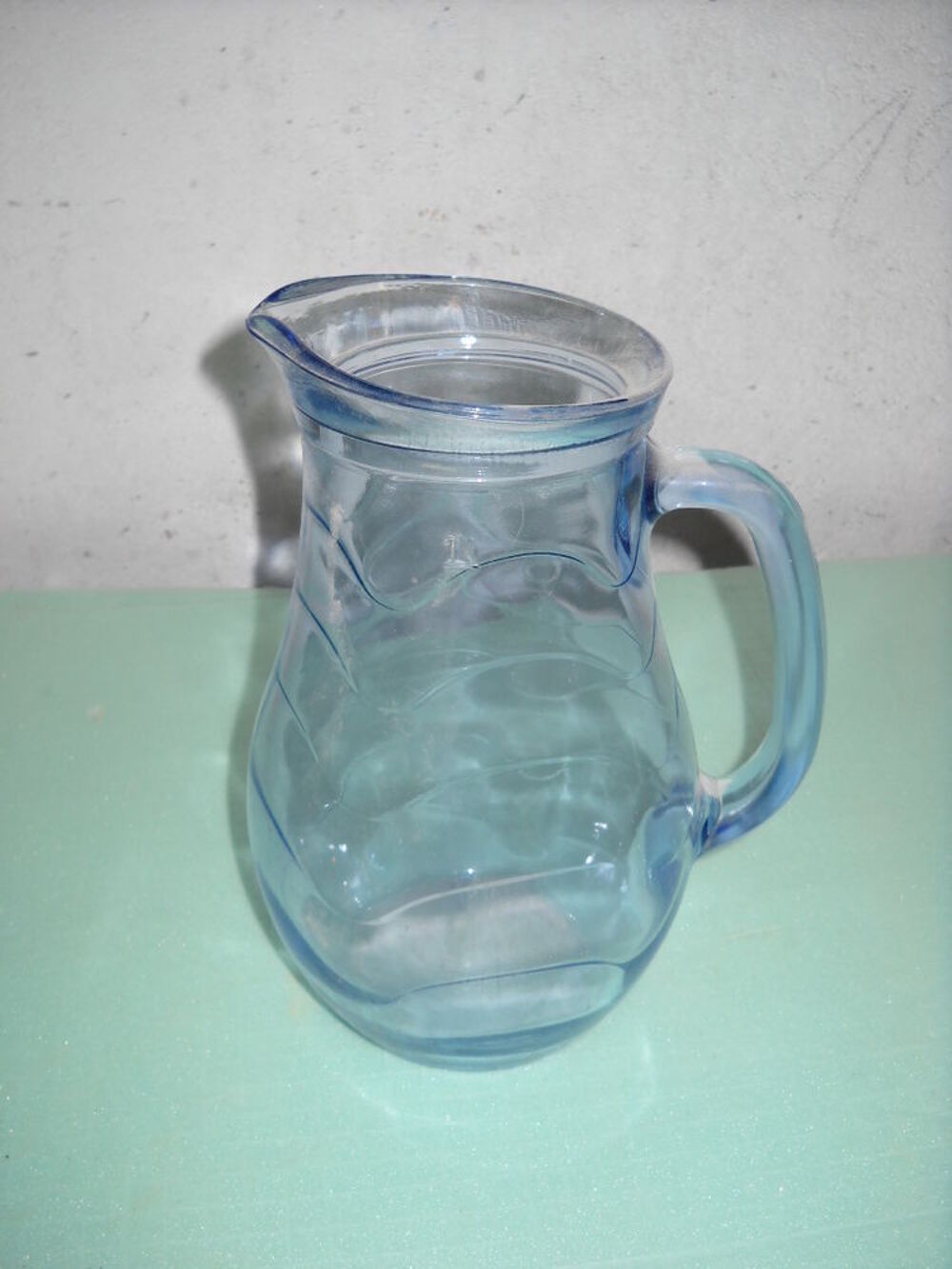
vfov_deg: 45.8
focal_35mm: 41
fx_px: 1503
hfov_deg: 35.1
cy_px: 634
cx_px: 476
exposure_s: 1/30
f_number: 3.1
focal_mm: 6.72
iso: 64
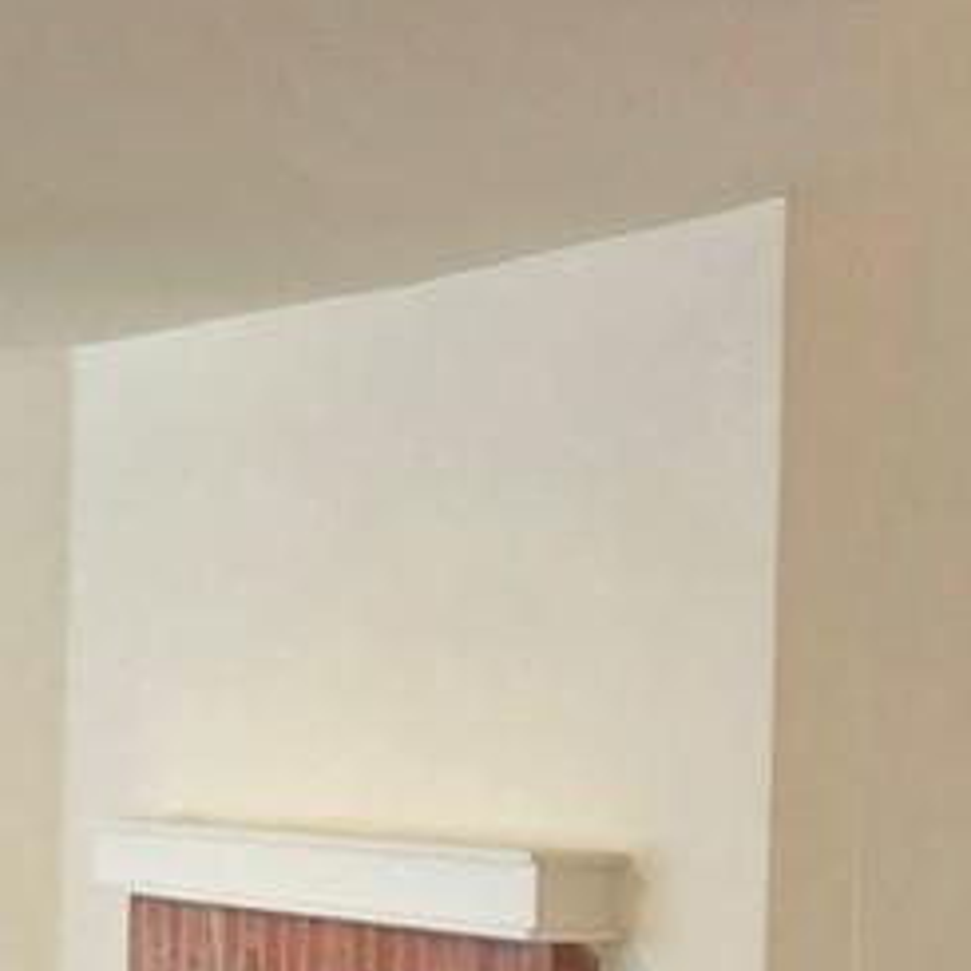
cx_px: -1466
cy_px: 848
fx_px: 3047
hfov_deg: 13.0
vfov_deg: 17.9
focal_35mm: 96
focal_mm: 2.2
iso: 160
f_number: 1.9
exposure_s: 1/60
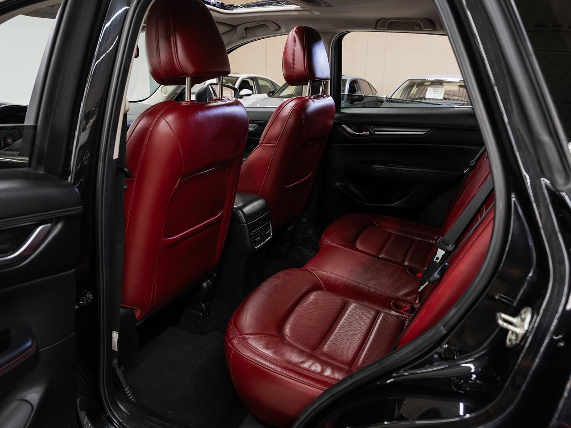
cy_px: 214
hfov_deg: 67.4
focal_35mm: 26
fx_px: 428
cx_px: 286
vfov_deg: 53.1
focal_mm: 24
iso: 100
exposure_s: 1/2
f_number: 5.6
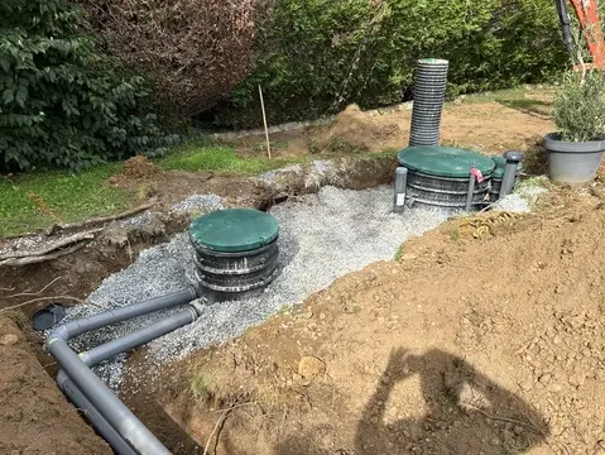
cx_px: 302
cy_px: 228
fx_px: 455
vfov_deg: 53.1
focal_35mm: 26
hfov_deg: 67.3
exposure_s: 1/1621
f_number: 1.5
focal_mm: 5.7
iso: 50
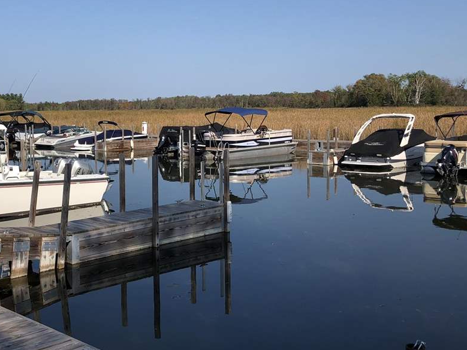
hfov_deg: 40.5
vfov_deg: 31.5
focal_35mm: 46
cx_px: 138
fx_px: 620
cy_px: 159
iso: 20
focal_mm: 3.99
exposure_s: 1/2404
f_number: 1.8
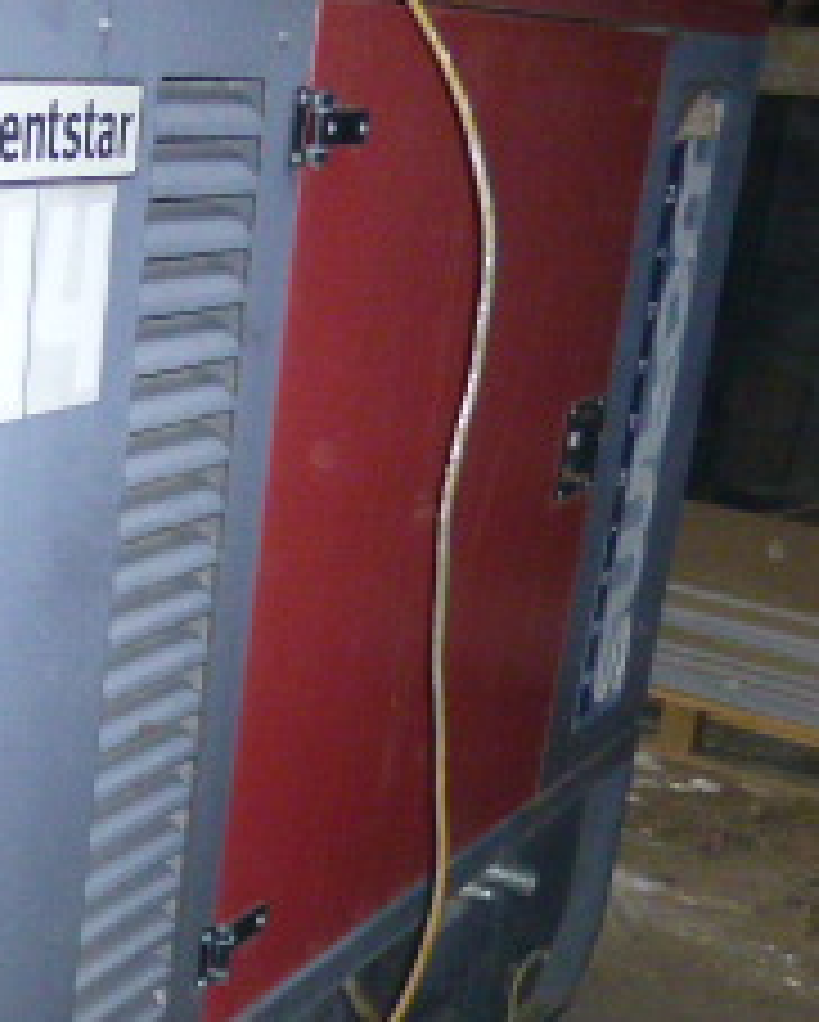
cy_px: 788
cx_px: -108
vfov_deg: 28.2
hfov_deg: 21.8
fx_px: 1997
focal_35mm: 66
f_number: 3.3
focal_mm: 4.3
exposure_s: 1/60
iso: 800
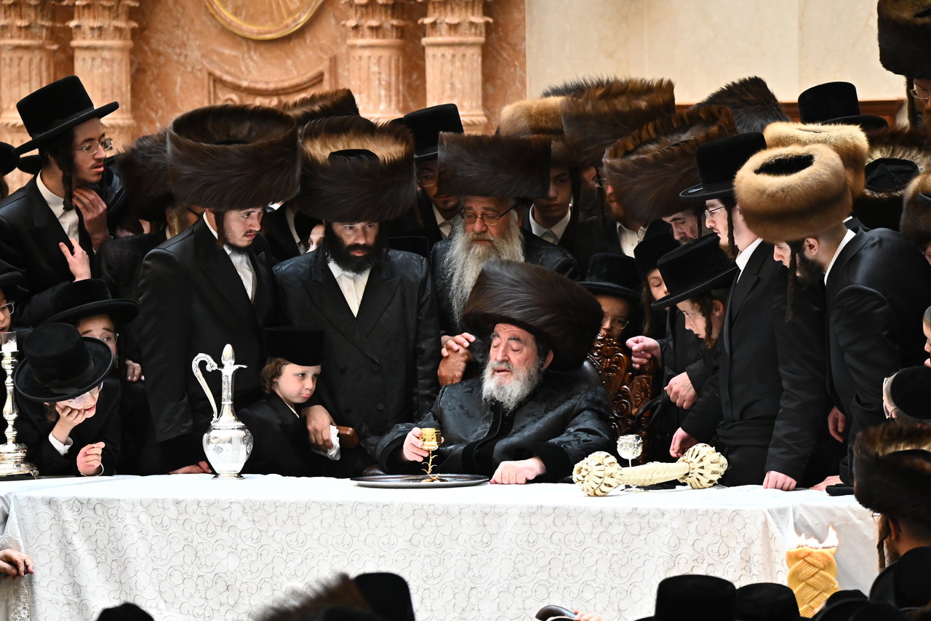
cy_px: 319
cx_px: 463
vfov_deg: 4.2
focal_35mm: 328
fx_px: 8481
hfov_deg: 6.3
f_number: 5.6
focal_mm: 300
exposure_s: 1/160
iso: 4000
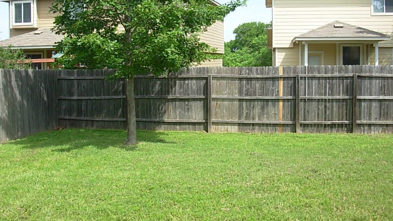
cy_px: 88
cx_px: 196
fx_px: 438
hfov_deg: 48.3
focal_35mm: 42
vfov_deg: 28.3
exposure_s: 1/456
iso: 50
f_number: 2.9
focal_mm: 6.3
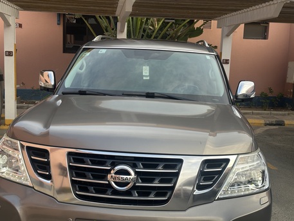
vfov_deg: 30.3
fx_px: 408
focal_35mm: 48
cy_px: 110
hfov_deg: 39.6
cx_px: 147
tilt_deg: -7.9
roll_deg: -1.7
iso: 64
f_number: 1.78
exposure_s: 1/203
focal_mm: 6.86
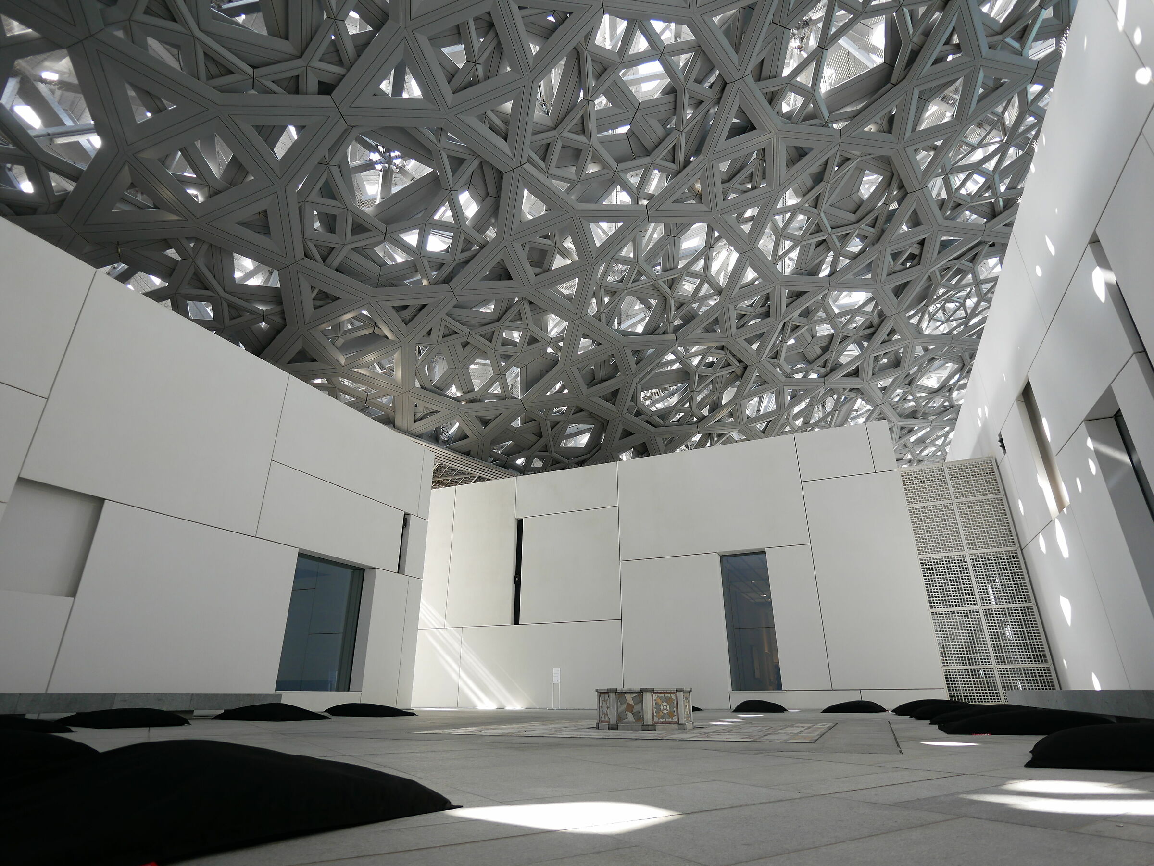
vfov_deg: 71.6
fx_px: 600
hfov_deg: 87.7
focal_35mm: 18
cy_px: 433
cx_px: 577
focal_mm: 9
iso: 200
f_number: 2
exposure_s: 1/160
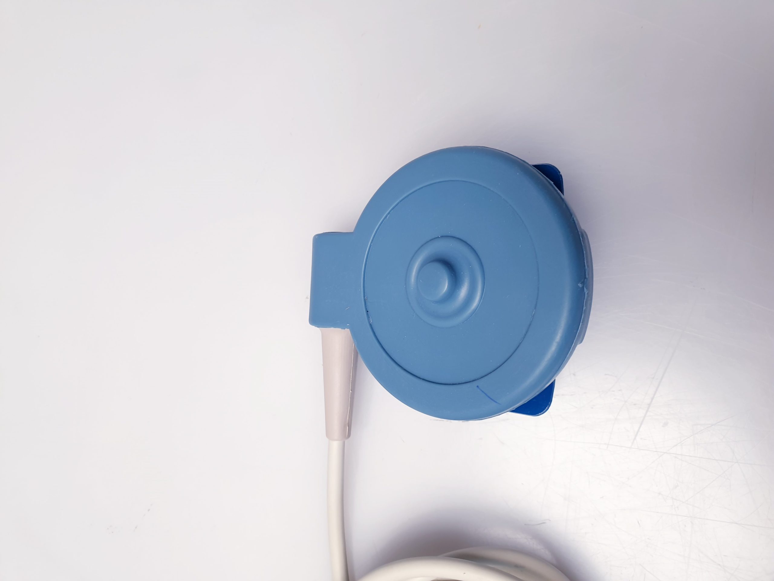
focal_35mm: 26
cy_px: 290
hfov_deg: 67.3
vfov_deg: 53.1
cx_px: 387
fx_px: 581
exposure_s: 1/50
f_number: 2.4
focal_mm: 4.3
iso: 64
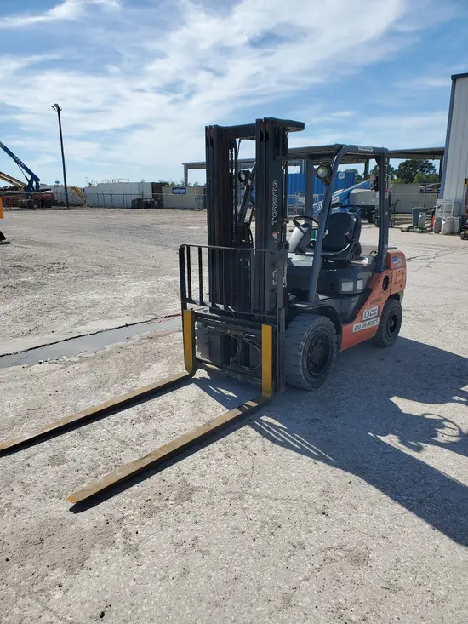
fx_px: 469
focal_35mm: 26
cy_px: 312
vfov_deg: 67.3
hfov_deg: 53.1
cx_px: 234
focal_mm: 4.3
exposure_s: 1/2339
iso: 50
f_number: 2.4
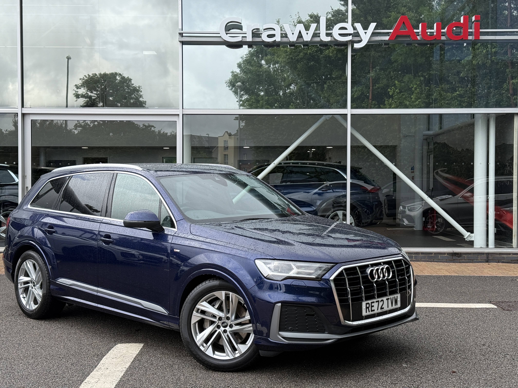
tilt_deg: +0.5
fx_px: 718
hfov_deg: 39.7
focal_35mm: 48
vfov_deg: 30.3
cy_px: 194
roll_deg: +0.2
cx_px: 259
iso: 80
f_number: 1.78
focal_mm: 6.76
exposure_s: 1/1203
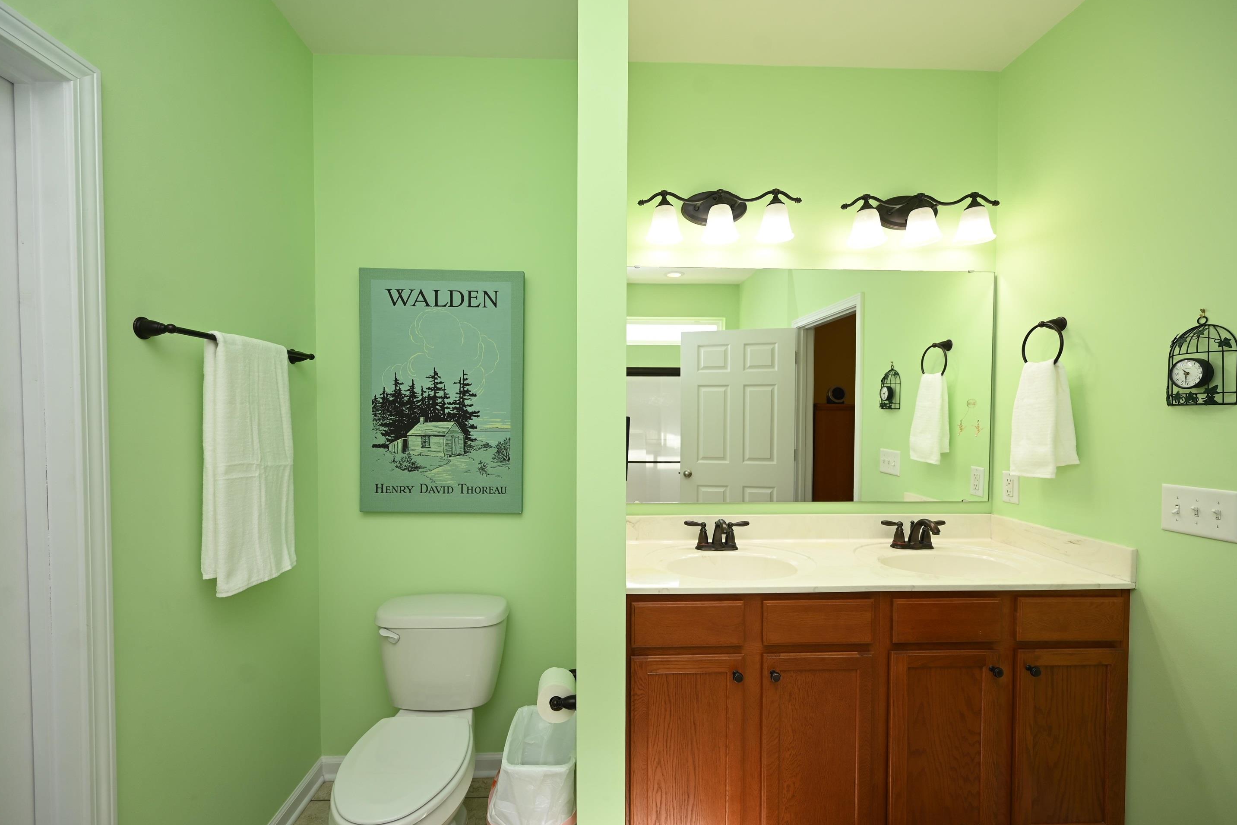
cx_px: 611
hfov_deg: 100.4
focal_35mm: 15
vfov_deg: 77.3
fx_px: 515
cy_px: 425
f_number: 5
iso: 200
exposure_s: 1/100
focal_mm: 14
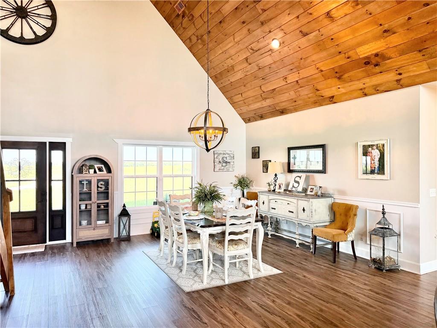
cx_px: 218
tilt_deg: +0.6
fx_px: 303
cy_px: 164
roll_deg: +0.2
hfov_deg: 71.6
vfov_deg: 56.8
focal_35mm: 24
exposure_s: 1/225
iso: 200
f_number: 1.78
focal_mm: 6.76
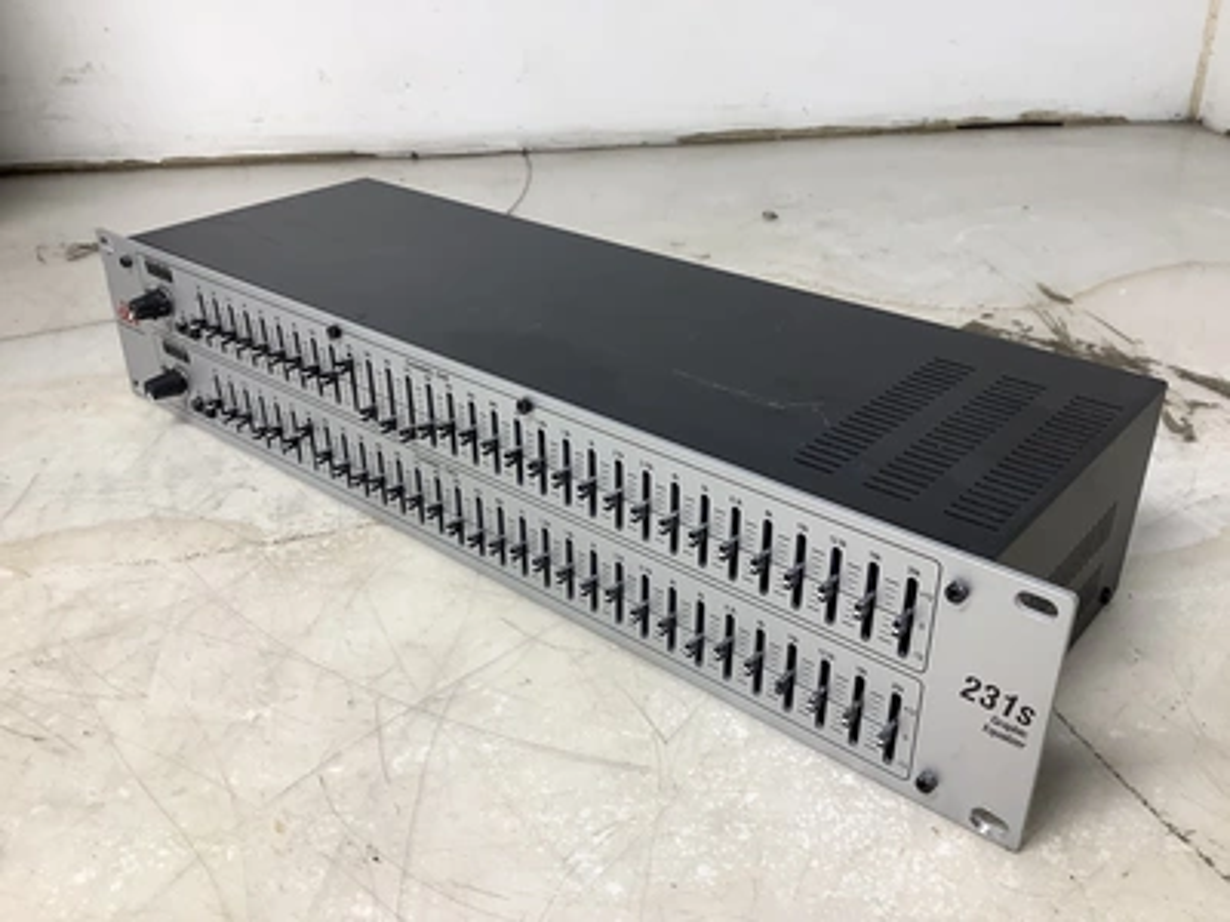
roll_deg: +1.5
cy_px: 461
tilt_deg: -29.8
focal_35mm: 31
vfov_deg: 45.4
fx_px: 1102
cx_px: 615
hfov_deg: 58.4
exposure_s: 1/60
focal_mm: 3.3
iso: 50
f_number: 2.4
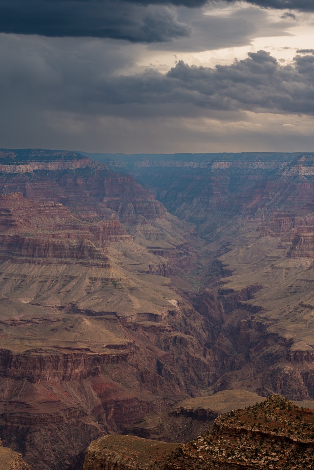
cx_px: 157
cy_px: 235
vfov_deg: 22.6
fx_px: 1177
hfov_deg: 15.2
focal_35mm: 90
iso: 400
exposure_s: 1/30
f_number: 22
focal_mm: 90
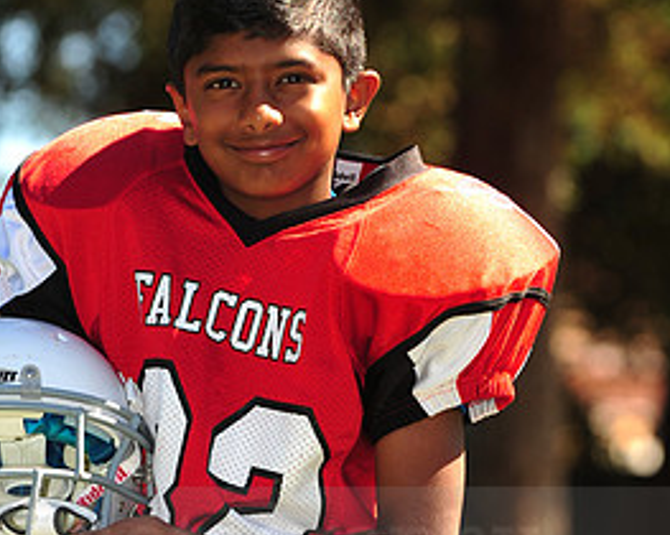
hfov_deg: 5.8
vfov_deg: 4.7
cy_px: 522
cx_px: 206
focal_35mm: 331
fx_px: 6559
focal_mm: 160
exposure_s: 1/250
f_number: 5
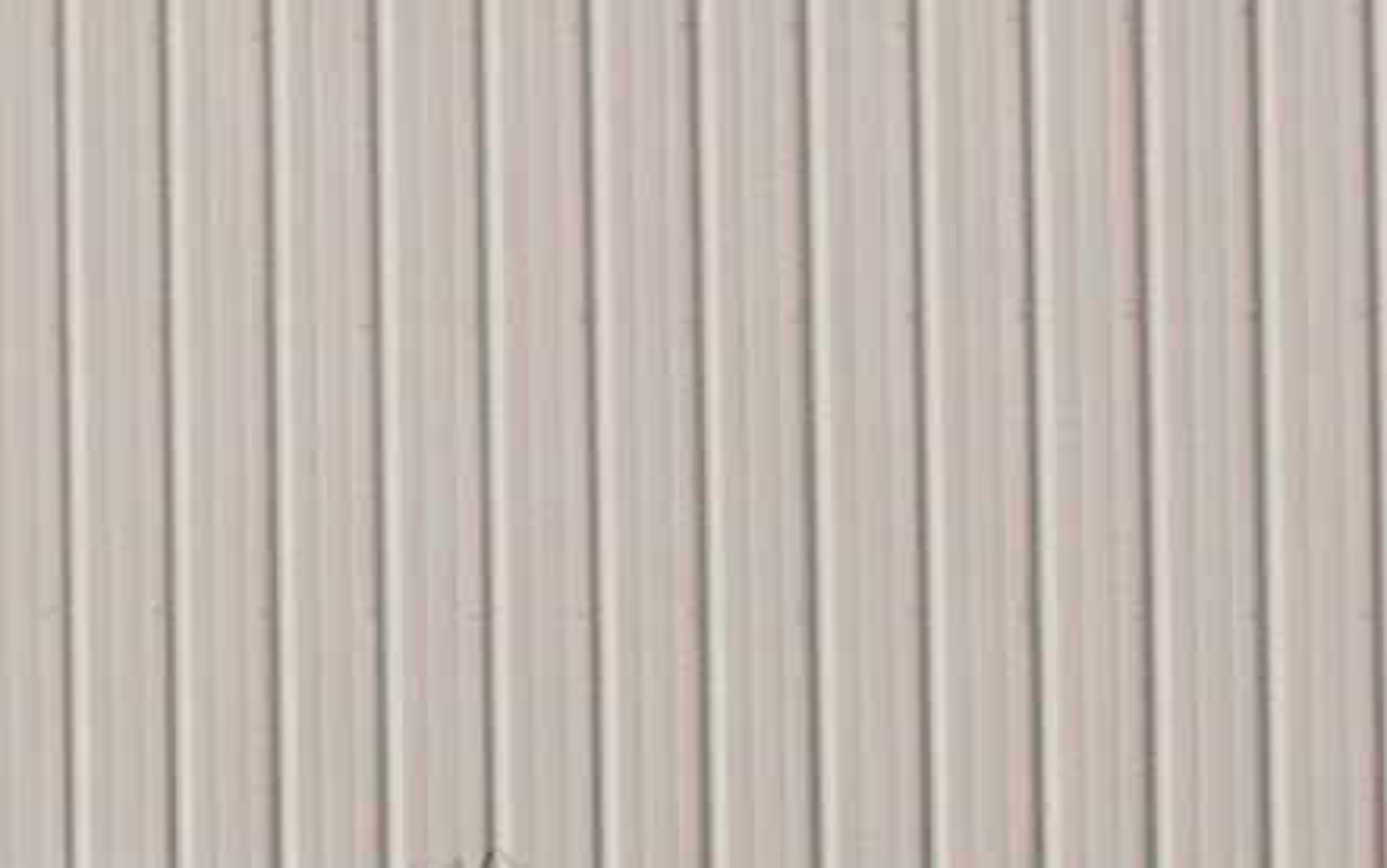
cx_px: -1409
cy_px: 85
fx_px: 9505
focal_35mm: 251
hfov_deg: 8.0
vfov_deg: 5.2
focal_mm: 25
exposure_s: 1/500
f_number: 11
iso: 400
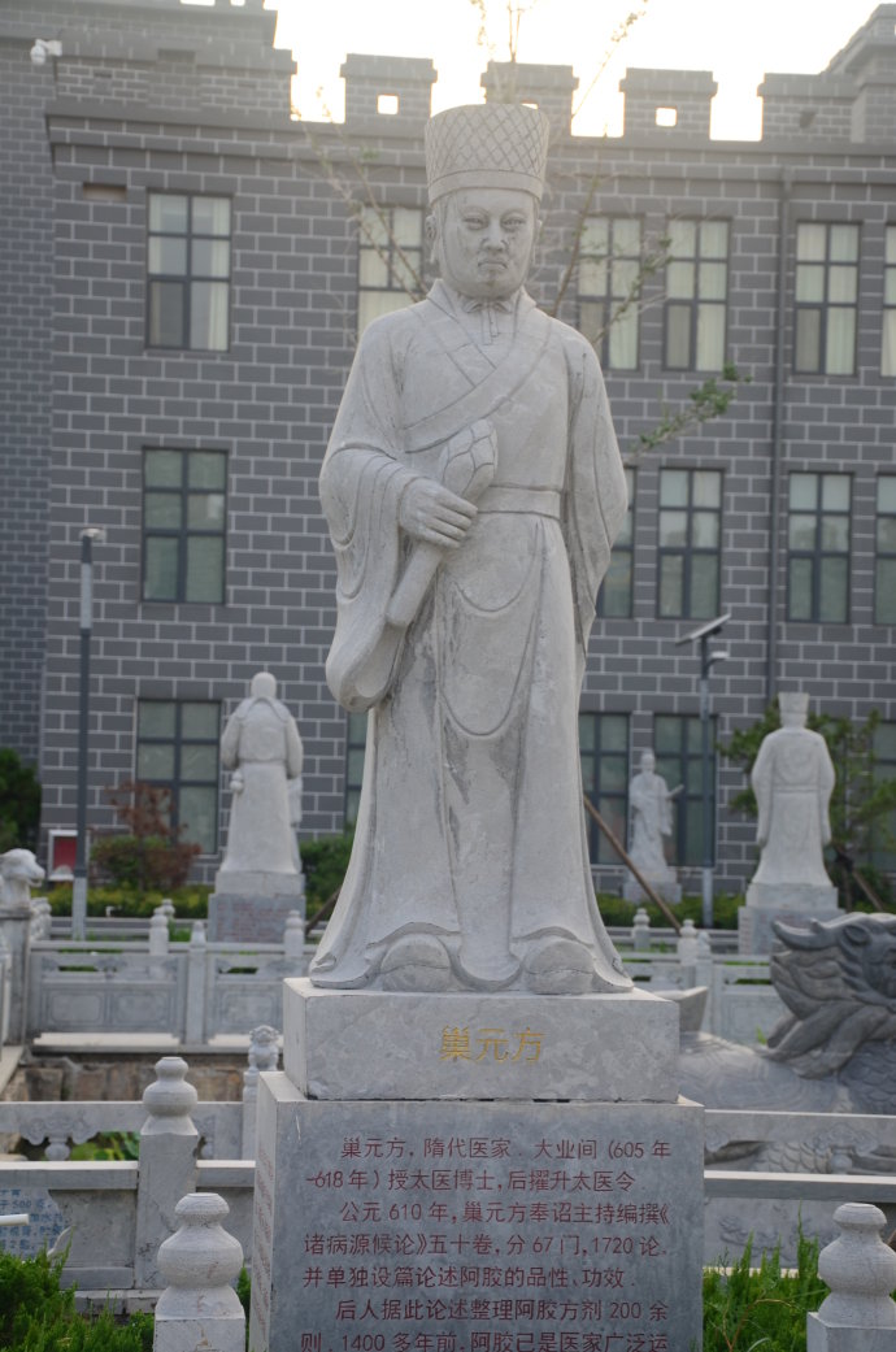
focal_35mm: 75
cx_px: 448
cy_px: 676
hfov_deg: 18.1
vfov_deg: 27.0
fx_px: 2811
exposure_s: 1/160
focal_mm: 50
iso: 200
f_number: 6.3
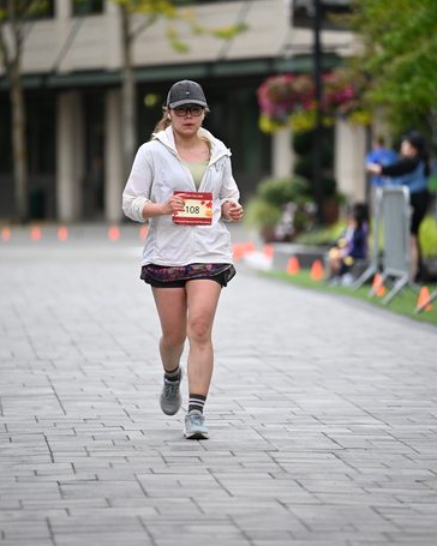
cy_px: 233
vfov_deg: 8.5
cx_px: 219
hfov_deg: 6.8
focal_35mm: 227
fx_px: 3670
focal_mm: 200
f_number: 2.8
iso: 1600
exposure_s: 1/5000
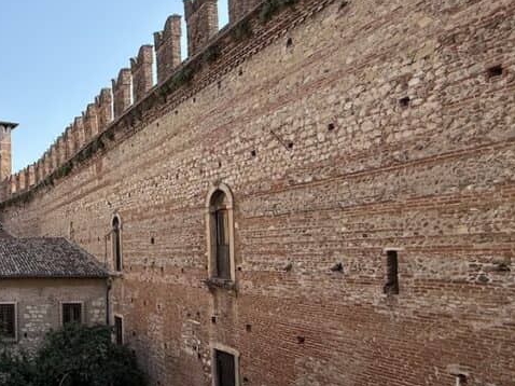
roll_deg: +0.8
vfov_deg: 46.4
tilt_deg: +3.2
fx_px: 446
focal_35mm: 30
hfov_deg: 49.9
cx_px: 11
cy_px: 236
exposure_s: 1/970
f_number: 2.2
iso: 50
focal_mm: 2.22
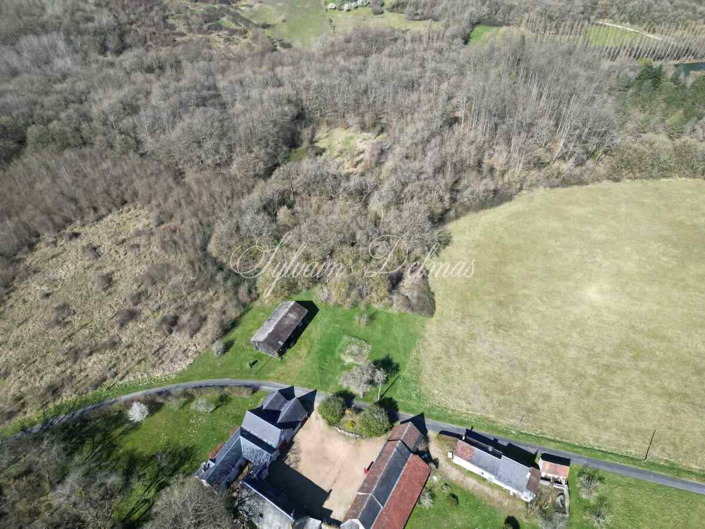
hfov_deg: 71.6
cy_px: 264
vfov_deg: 56.8
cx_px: 352
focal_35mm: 24
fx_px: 489
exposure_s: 1/1250
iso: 100
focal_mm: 6.72
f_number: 1.7
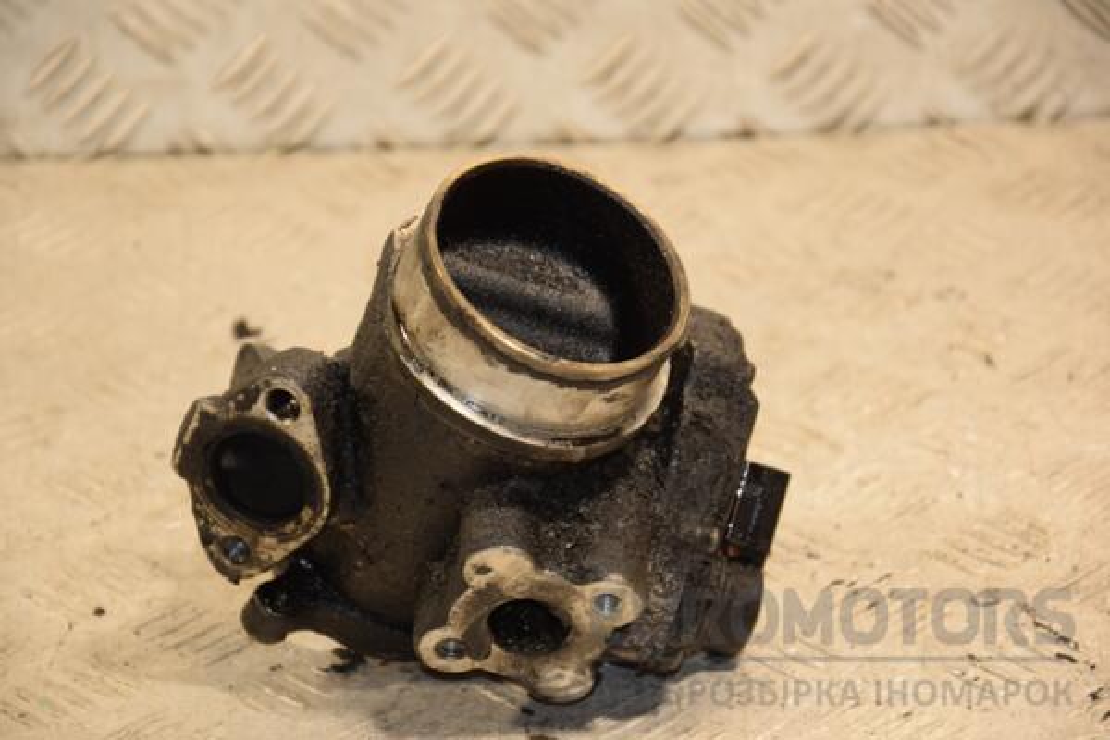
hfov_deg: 13.0
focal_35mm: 158
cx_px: 555
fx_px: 4856
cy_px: 370
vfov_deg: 8.7
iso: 800
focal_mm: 105
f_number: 5.6
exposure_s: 1/100
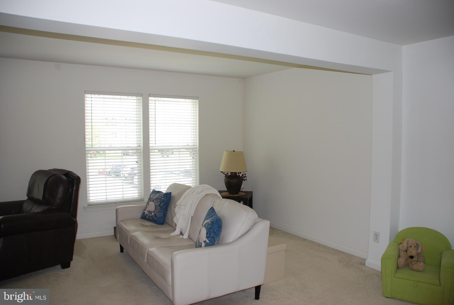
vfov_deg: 43.8
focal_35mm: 30
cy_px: 152
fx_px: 379
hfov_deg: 61.8
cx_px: 227
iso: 180
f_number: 3.8
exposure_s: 1/125
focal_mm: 20
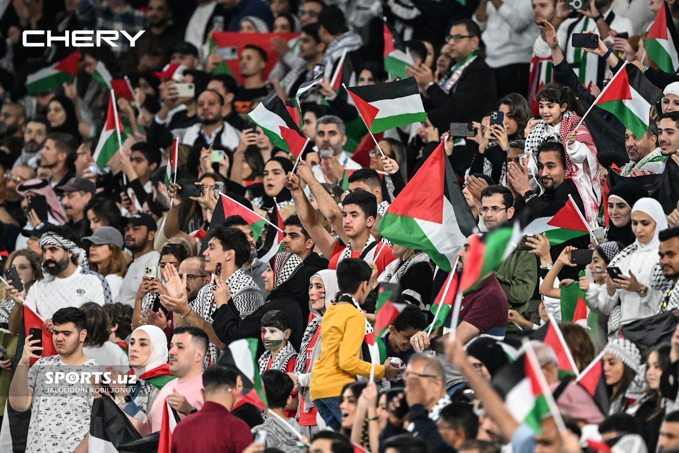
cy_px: 226
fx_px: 11317
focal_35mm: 600
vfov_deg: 2.3
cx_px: 340
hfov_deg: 3.4
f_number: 4
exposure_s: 1/2000
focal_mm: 600
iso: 9000
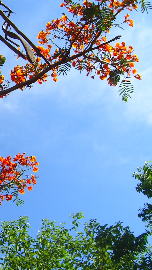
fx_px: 544
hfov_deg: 14.7
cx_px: -82
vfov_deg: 27.9
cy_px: 128
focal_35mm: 76
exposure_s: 1/400
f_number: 4
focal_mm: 7.9
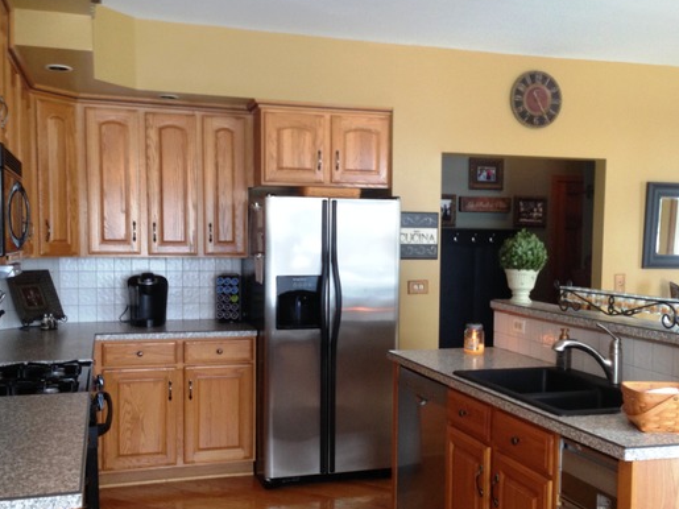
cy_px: 297
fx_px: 804
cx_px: 353
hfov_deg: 45.8
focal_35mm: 41
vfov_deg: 35.0
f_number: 2.4
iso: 100
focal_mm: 4.12
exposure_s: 1/20
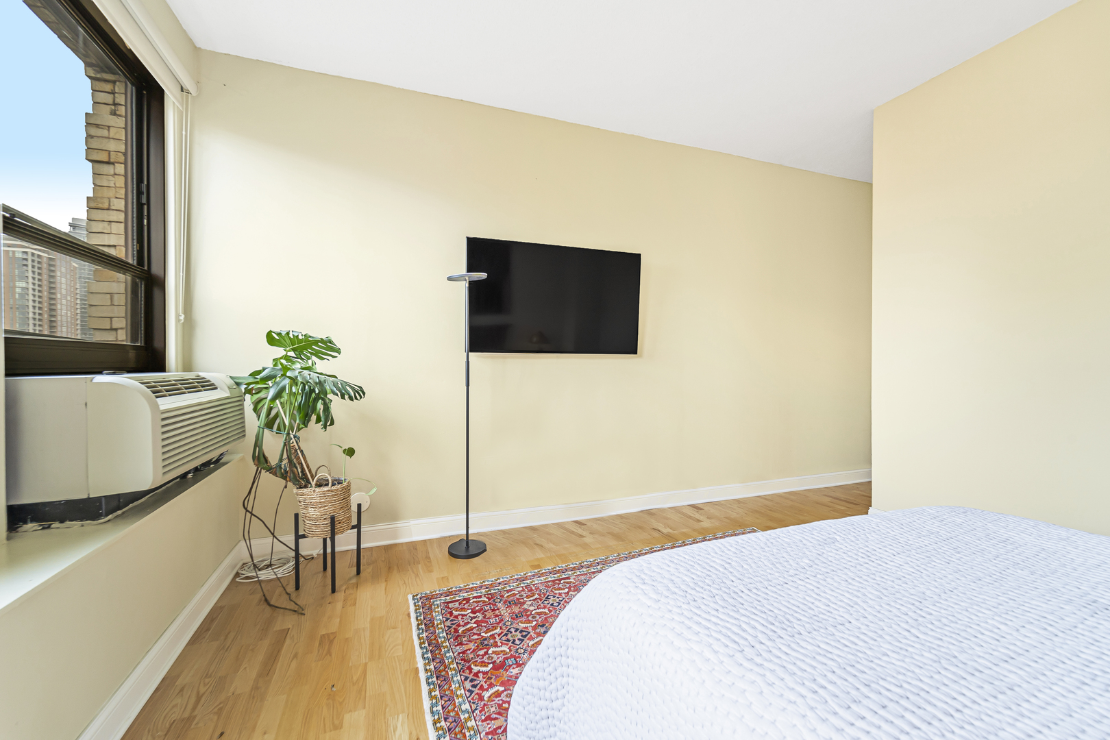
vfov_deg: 81.2
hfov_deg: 104.3
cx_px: 555
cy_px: 370
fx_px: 432
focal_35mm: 14
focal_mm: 14
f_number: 9
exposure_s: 1/6
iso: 160
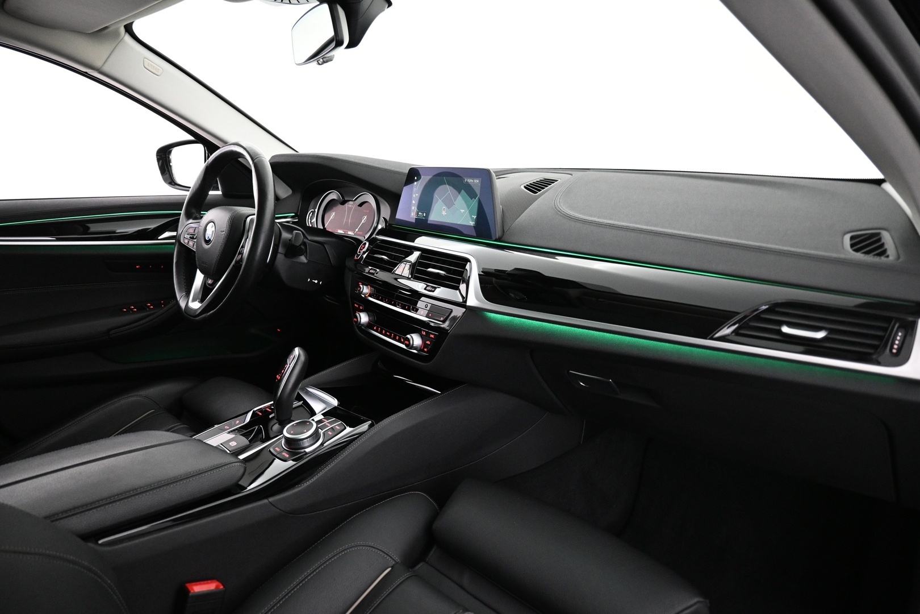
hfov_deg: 73.7
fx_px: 613
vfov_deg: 53.1
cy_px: 307
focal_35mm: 24
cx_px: 460
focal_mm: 16
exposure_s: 1/25
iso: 1600
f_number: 3.5
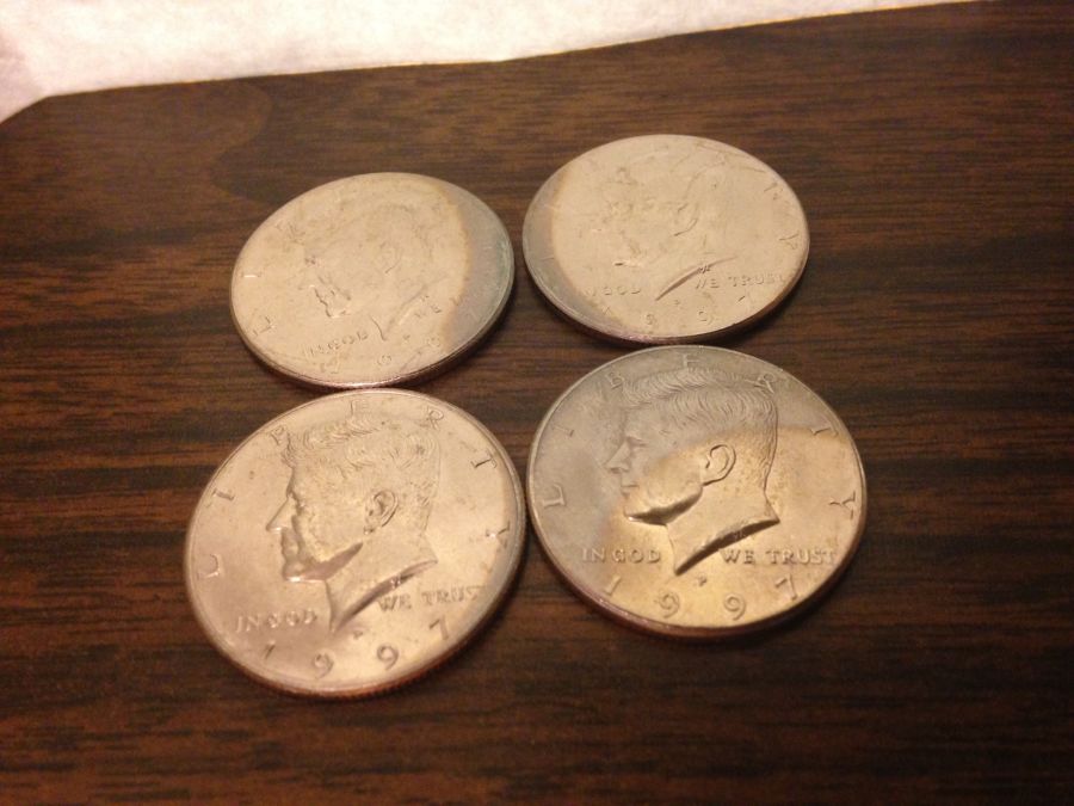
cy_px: 403
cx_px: 537
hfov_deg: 55.4
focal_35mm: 33
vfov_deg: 42.9
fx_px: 1024
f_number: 2.4
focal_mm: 4.12
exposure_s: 1/20
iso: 320
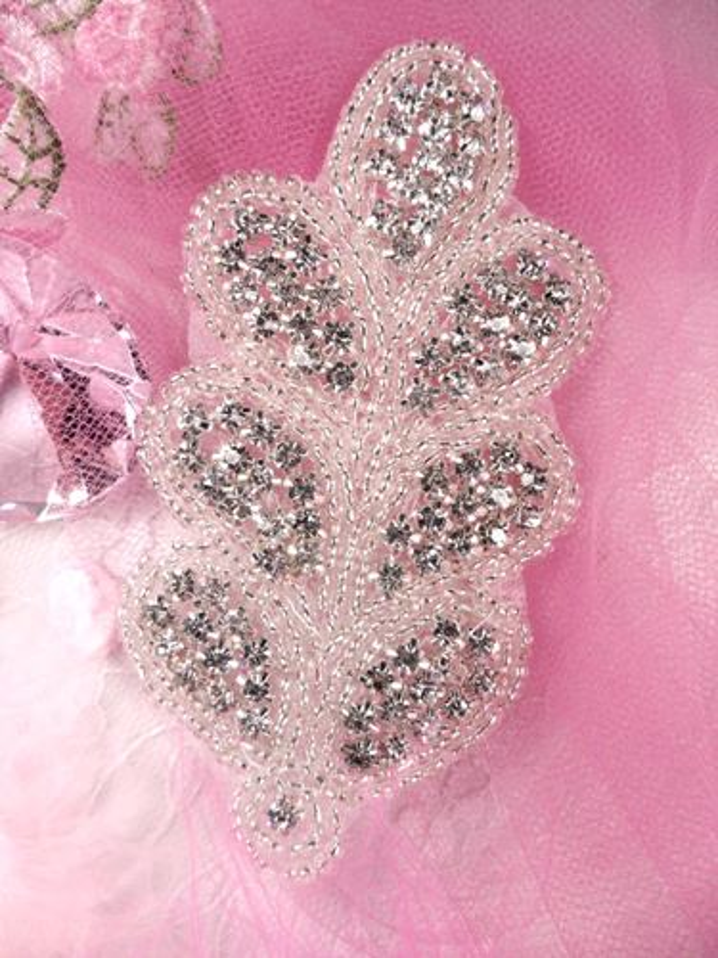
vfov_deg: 65.3
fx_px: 747
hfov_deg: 51.4
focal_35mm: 27
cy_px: 479
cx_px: 359
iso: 80
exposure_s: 1/350
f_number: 3.5
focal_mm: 4.9
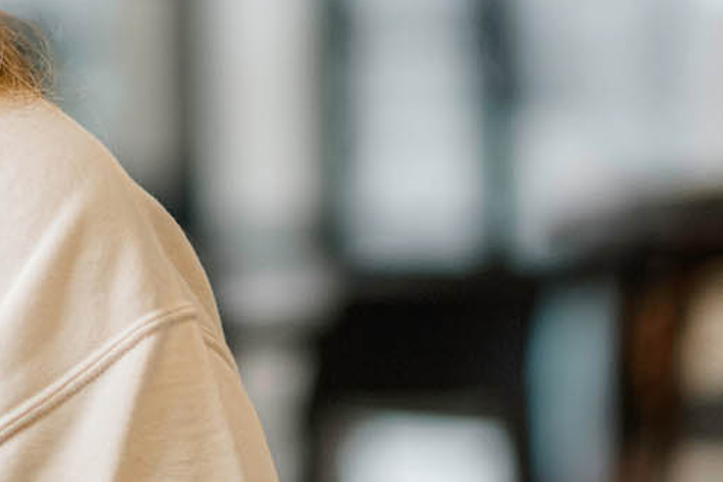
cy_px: 30
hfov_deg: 6.3
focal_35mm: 323
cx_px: -405
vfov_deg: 4.3
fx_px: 6488
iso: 250
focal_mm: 85
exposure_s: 1/250
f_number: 2
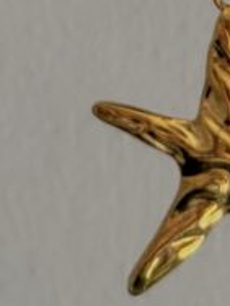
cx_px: 209
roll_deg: +0.7
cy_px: -244
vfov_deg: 7.3
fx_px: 2321
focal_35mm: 262
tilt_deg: -4.9
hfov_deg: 5.7
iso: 50
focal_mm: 6.76
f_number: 1.78
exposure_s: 1/173
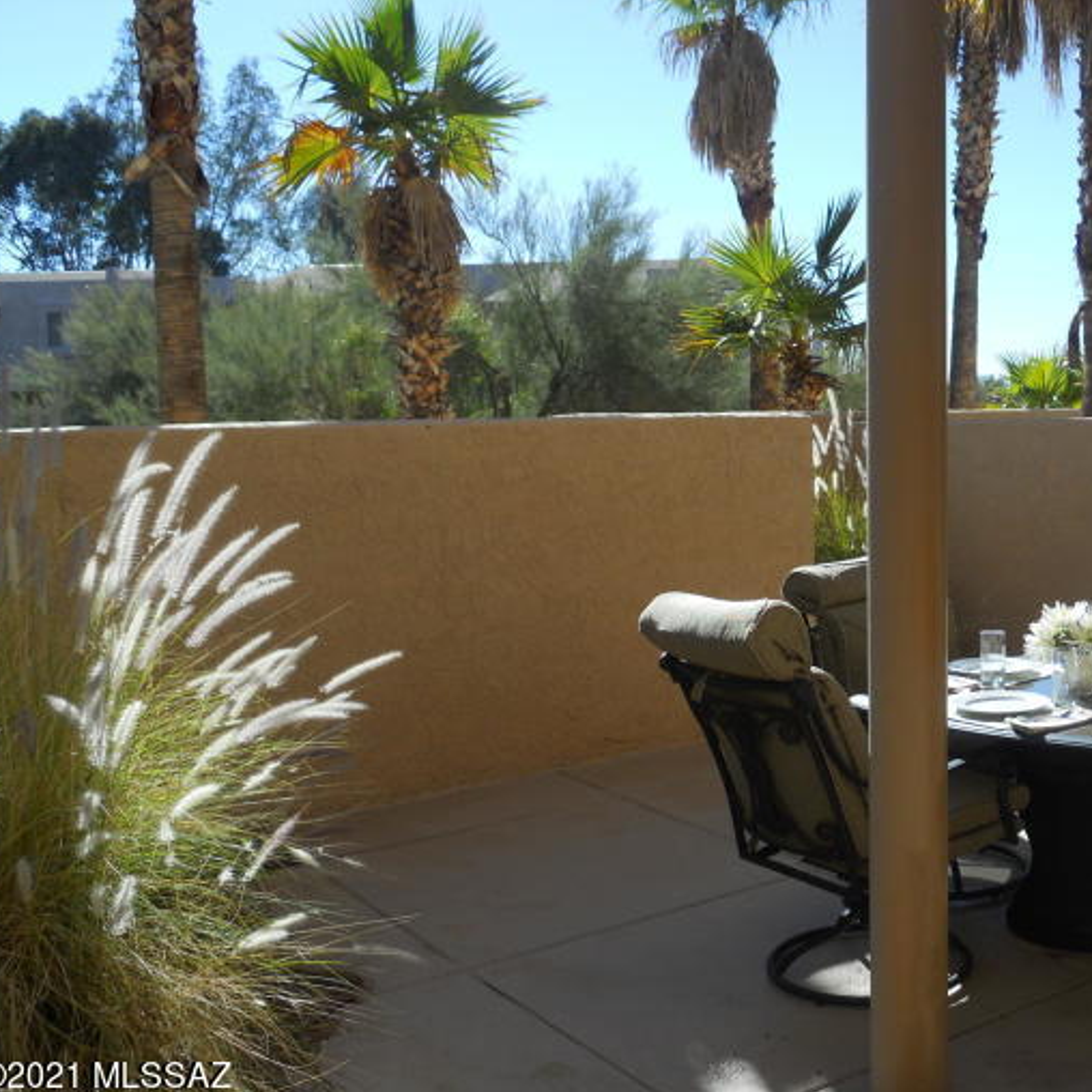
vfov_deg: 42.8
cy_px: 486
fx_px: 1392
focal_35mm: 39
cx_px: 828
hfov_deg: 41.5
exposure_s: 1/800
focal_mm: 5
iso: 80
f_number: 2.7
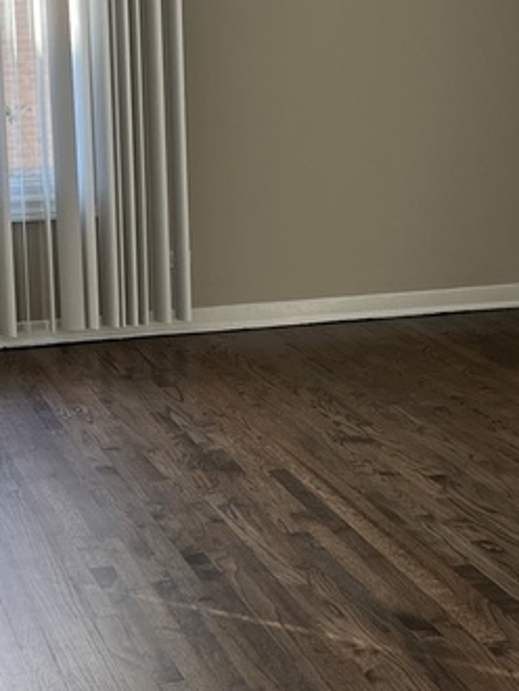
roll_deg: +2.1
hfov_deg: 17.4
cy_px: 293
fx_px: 1697
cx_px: 213
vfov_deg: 23.0
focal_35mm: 85
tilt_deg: -11.0
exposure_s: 1/120
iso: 64
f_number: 1.6
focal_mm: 5.1
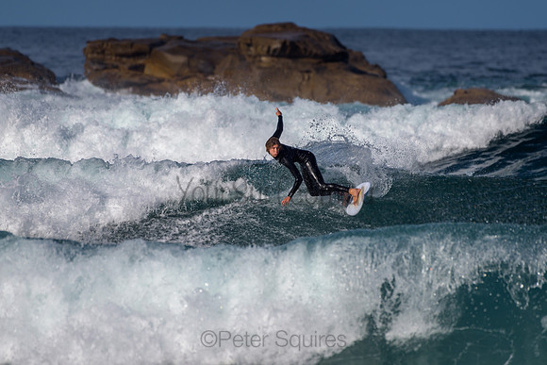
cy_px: 182
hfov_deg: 3.4
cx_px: 274
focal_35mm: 612
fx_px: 9305
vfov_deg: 2.2
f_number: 5.6
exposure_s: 1/2000
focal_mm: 500
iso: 90
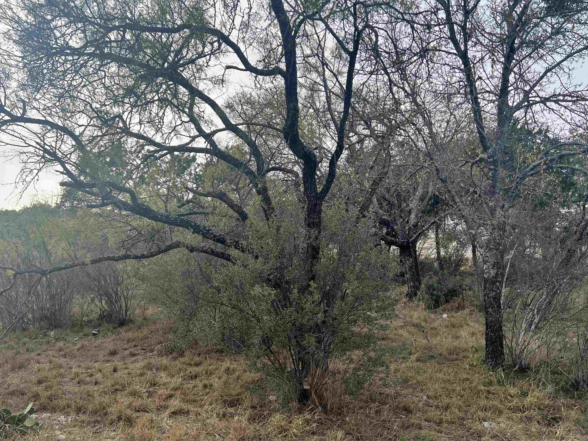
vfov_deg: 45.3
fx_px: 527
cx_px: 287
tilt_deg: +4.3
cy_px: 255
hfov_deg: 58.4
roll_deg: +0.4
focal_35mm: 31
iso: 50
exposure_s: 1/1972
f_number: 1.5
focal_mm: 5.7
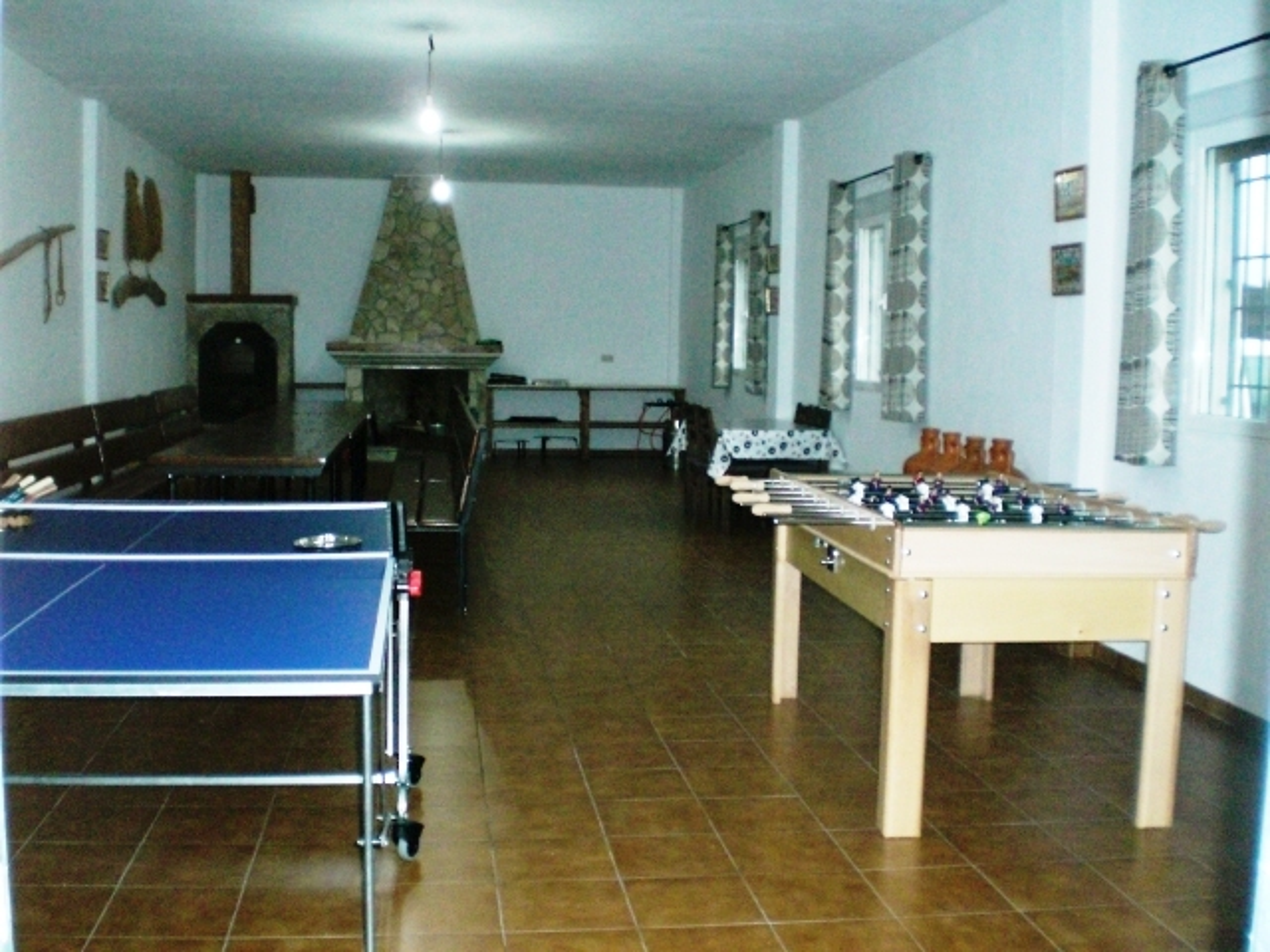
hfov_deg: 49.0
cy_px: 476
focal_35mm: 38
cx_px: 635
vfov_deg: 37.7
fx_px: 1394
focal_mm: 6.3
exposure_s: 1/60
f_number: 3.1
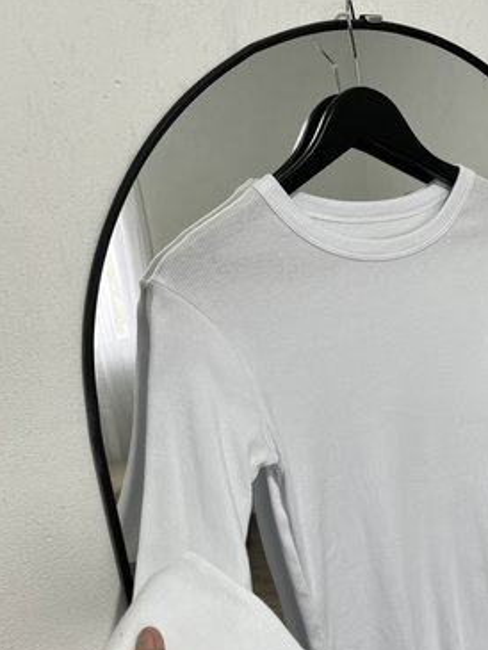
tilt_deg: -16.4
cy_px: 437
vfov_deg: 48.1
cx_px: 353
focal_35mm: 38
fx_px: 714
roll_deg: +7.9
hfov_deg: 37.0
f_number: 1.6
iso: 64
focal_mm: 5.1
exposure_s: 1/100
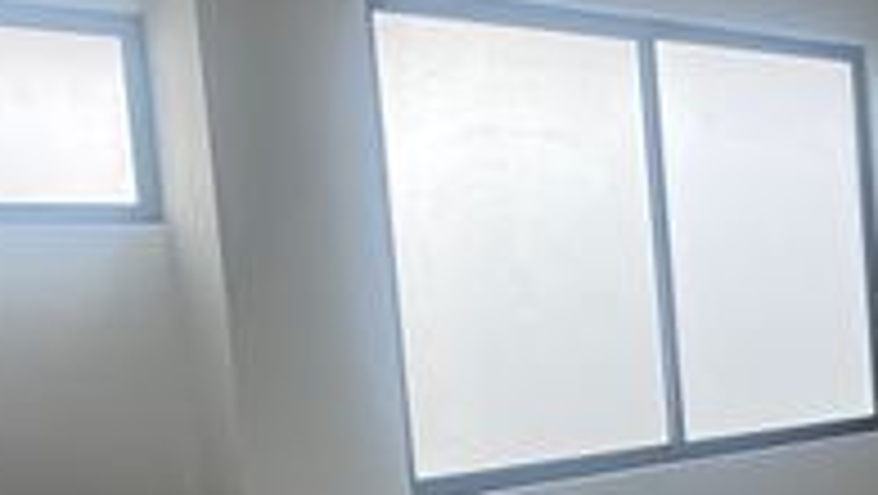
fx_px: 1165
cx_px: 761
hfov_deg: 38.9
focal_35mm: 50
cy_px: 400
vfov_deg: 23.6
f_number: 2.2
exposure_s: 1/99
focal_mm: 2.22
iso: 64
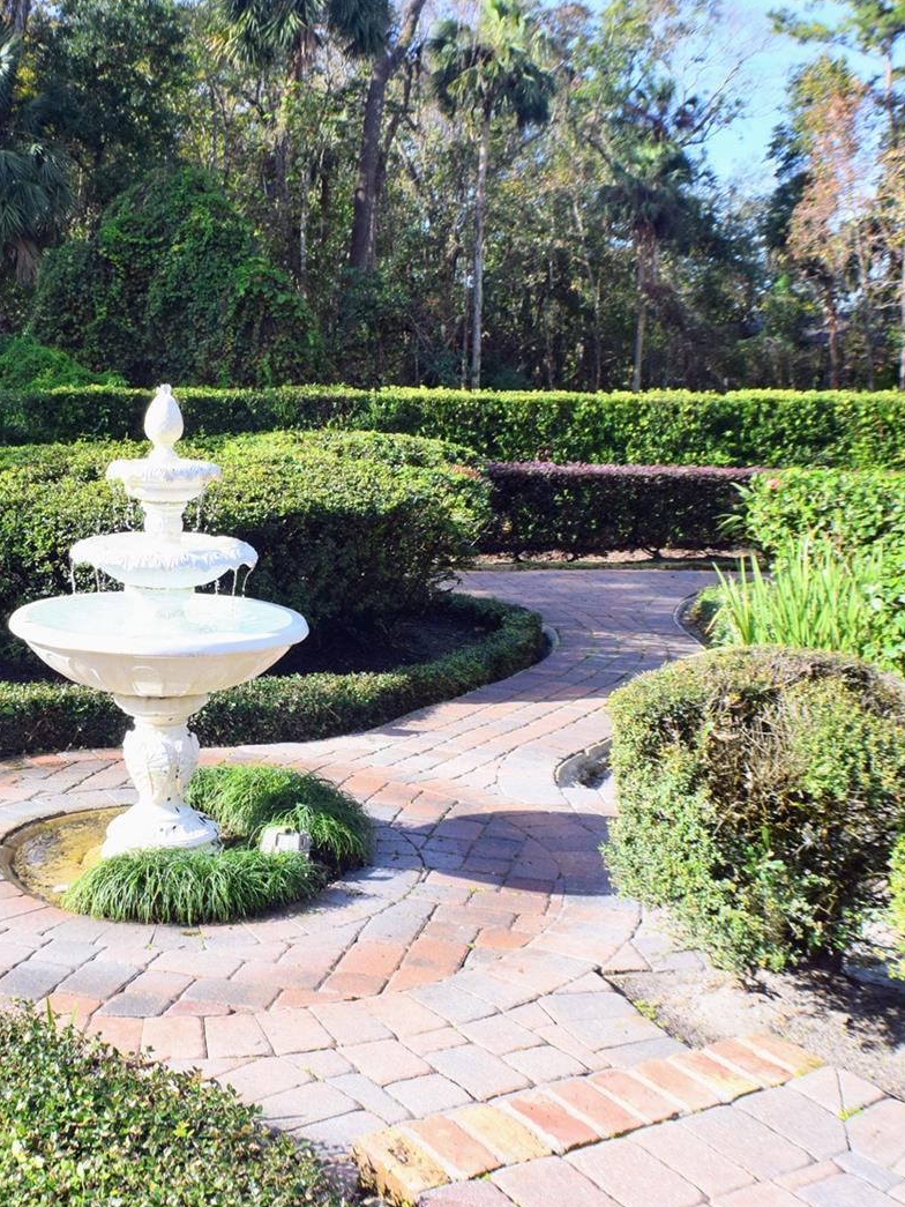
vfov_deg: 36.2
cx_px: 143
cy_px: 598
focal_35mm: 53
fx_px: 1847
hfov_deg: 26.8
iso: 400
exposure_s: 1/400
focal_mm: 24
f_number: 11
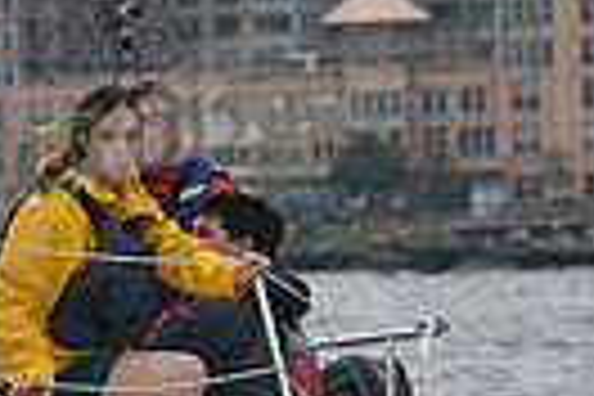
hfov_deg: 3.2
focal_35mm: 636
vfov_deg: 2.2
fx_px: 10493
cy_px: 416
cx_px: -333
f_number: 9
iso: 400
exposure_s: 1/800
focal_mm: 145
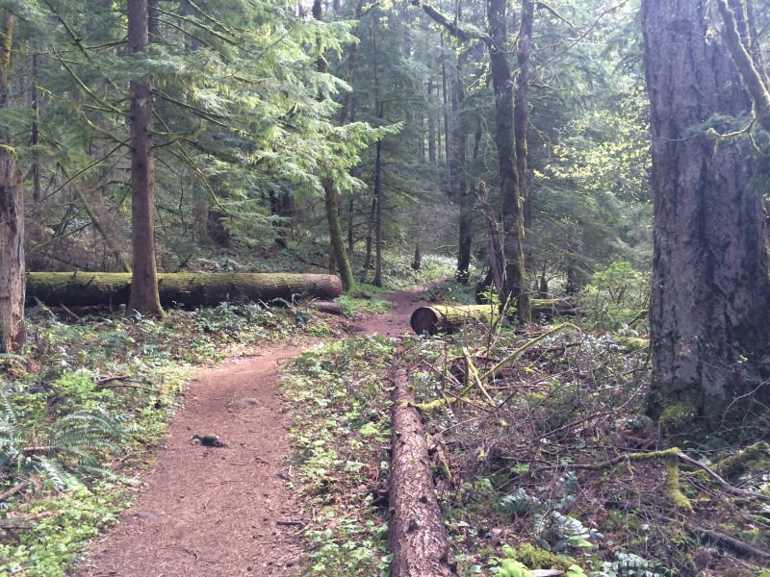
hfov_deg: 61.7
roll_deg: +1.7
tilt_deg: +2.3
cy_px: 288
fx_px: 645
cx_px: 385
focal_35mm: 29
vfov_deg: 48.2
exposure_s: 1/40
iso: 40
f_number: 2.2
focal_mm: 4.15
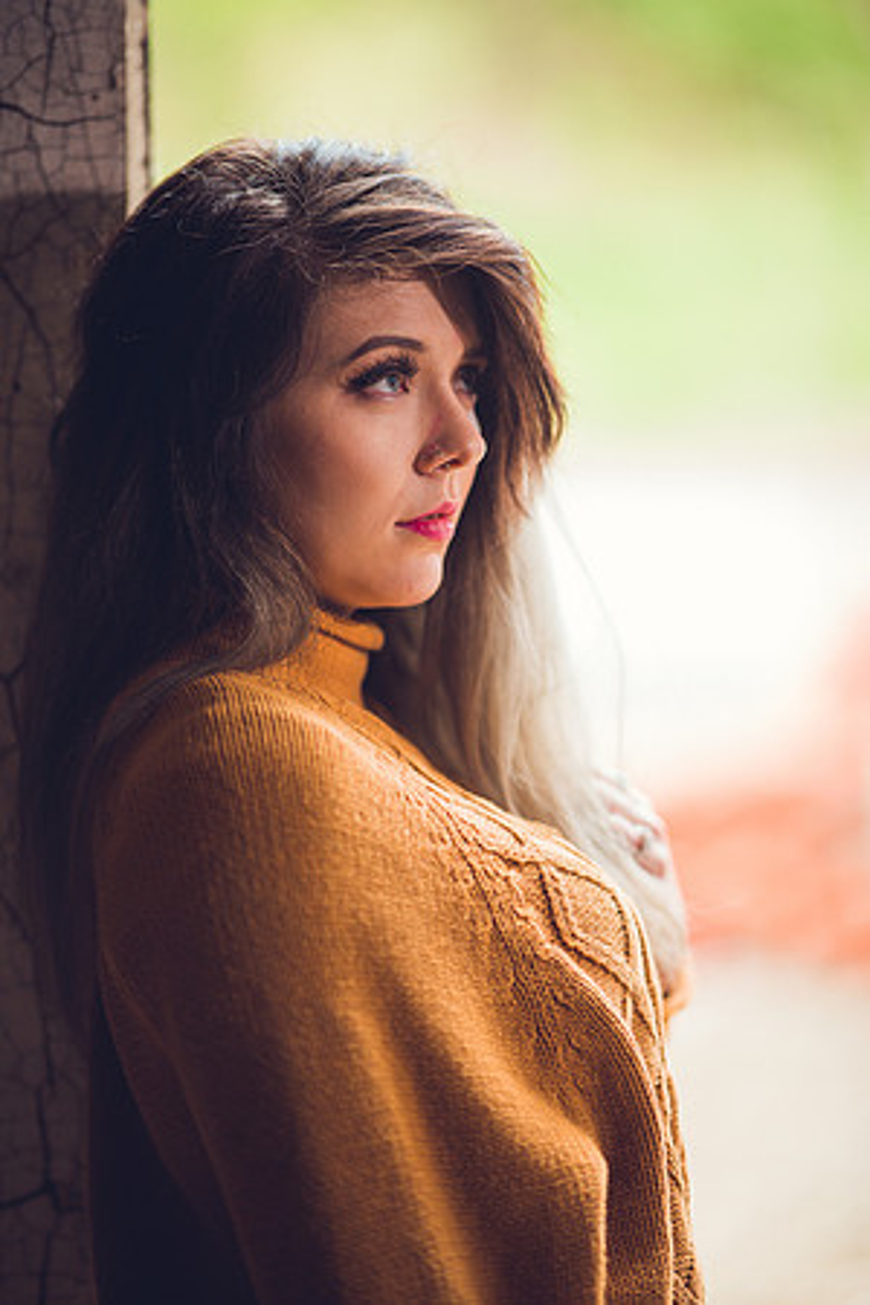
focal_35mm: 105
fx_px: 3806
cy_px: 652
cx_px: 435
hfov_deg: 13.0
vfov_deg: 19.5
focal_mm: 105
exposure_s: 1/800
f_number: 1.6
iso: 320
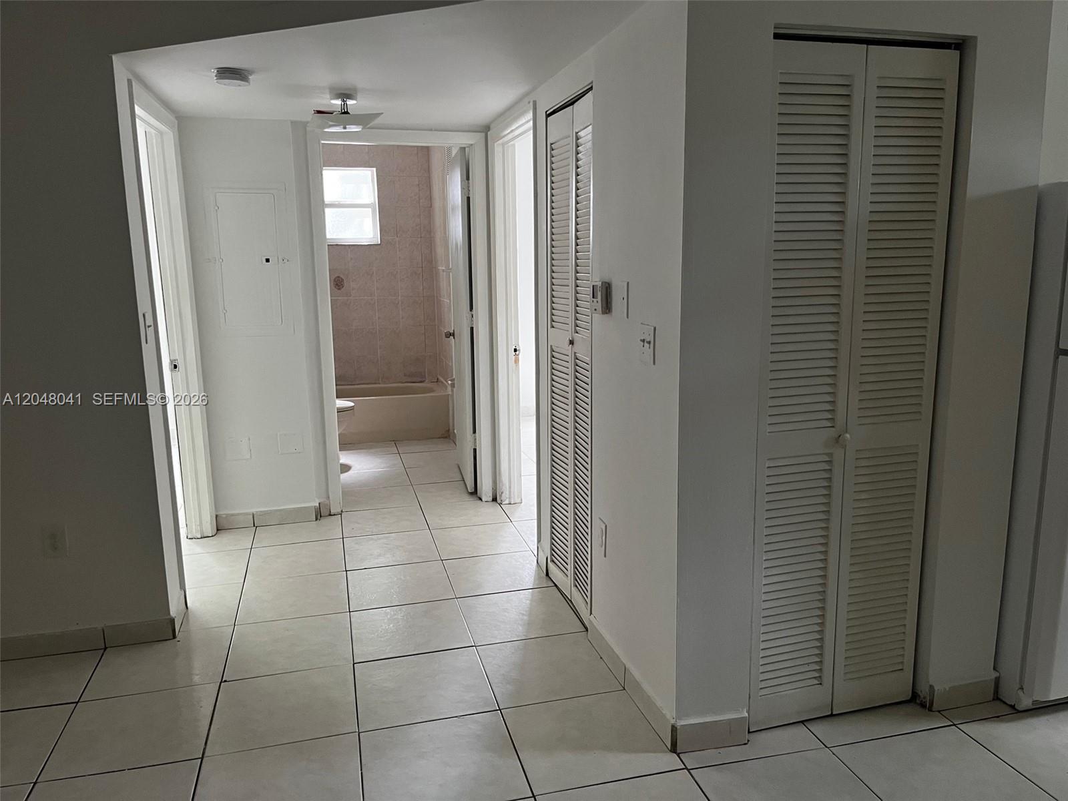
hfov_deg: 67.3
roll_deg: +1.0
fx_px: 802
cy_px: 400
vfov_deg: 53.1
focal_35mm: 26
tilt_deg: -10.7
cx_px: 534
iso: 320
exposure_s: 1/60
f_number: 1.6
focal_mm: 5.1
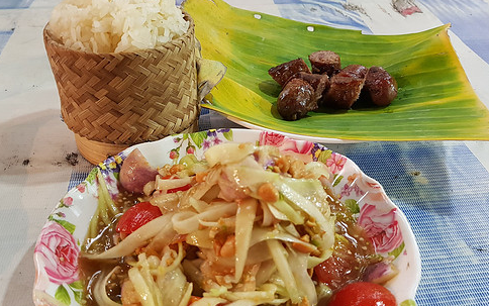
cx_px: 272
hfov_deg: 58.0
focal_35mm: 33
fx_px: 440
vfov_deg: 38.3
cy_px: 175
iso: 250
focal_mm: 4.2
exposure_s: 1/33
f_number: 1.7
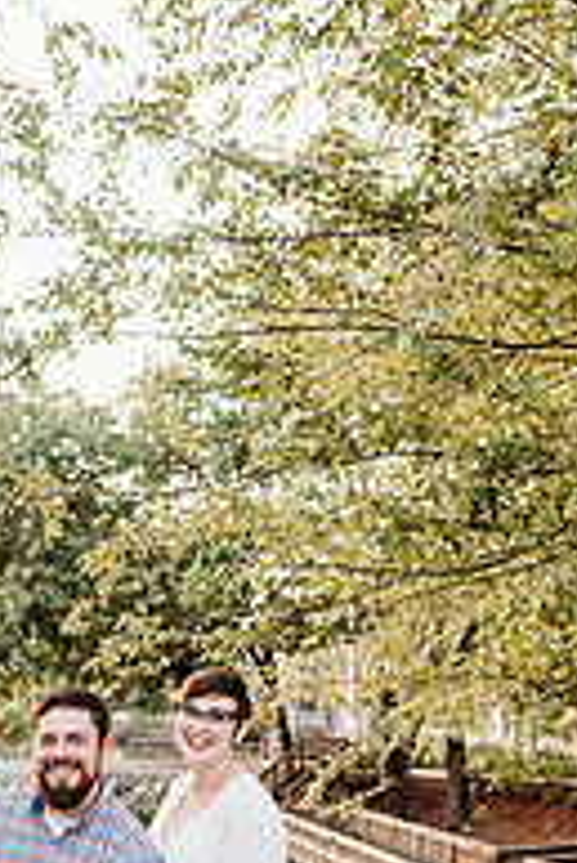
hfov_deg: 24.0
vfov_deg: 34.7
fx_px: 1344
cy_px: 671
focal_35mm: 56
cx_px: 143
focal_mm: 24
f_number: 3.2
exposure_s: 1/200
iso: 320
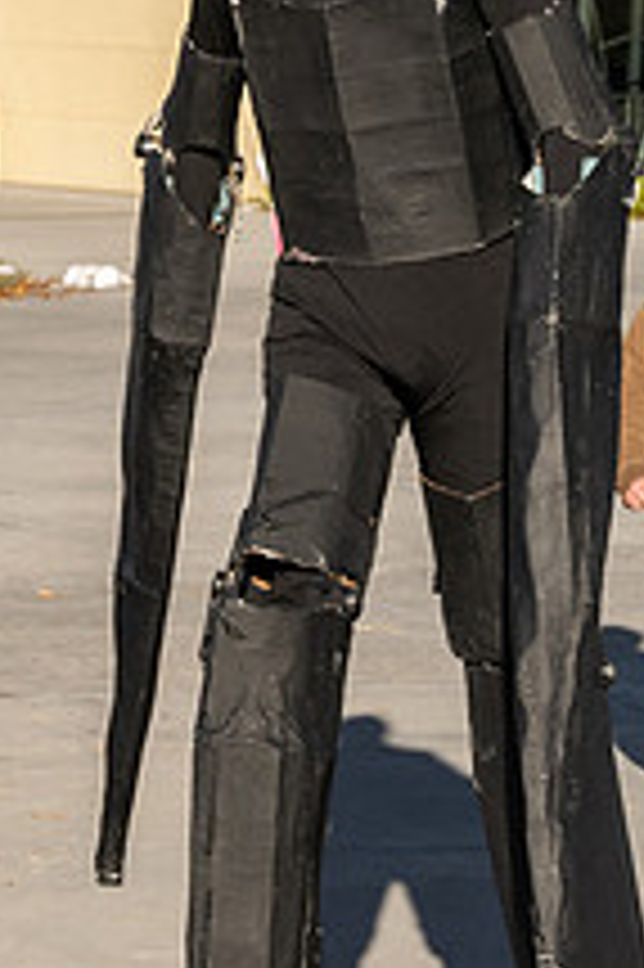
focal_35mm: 175
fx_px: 4703
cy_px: 232
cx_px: 379
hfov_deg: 7.8
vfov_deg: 11.7
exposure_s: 1/1000
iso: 250
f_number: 6.3
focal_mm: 40
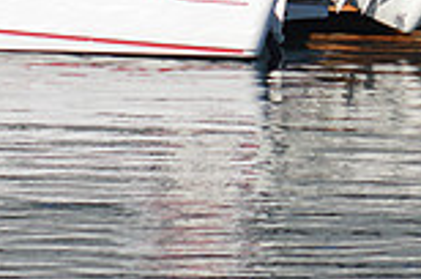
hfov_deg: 2.2
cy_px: -148
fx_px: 10899
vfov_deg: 1.5
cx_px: 36
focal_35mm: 934
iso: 100
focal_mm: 165
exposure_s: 1/640
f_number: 6.3
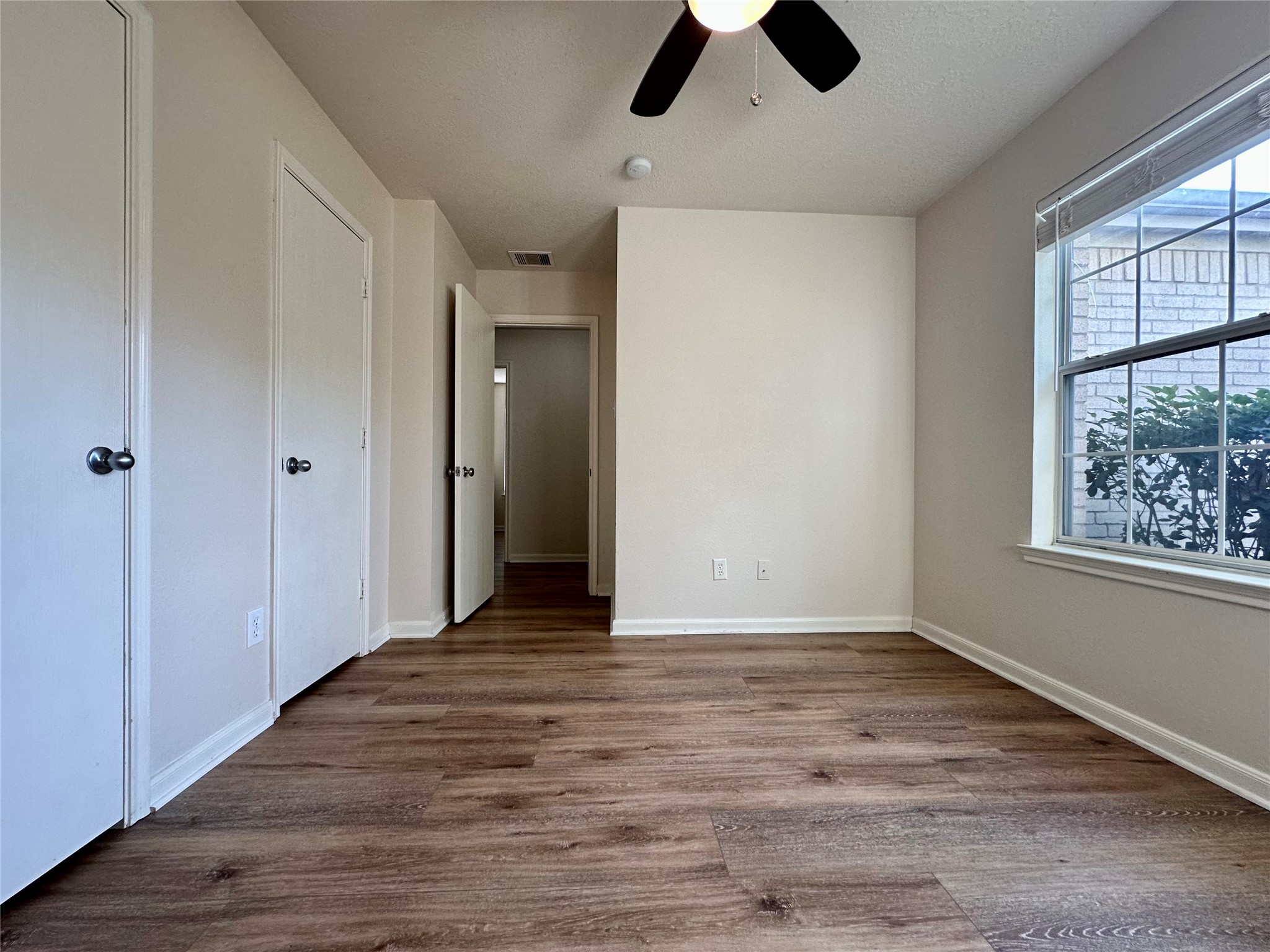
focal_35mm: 14
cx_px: 635
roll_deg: -0.4
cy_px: 476
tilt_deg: +0.7
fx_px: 514
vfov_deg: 85.7
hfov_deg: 102.1
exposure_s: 1/120
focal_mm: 2.22
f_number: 2.2
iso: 125
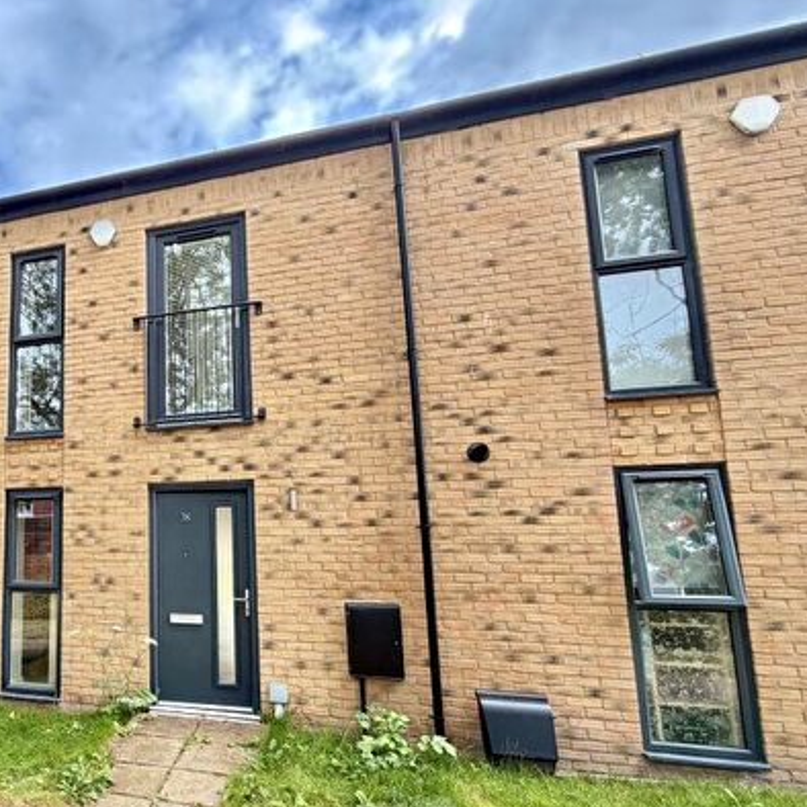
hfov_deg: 61.8
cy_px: 472
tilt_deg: +14.7
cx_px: 125
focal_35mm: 22
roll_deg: +0.0
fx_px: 580
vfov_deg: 69.1
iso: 50
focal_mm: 2.22
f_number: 2.2
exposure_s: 1/154
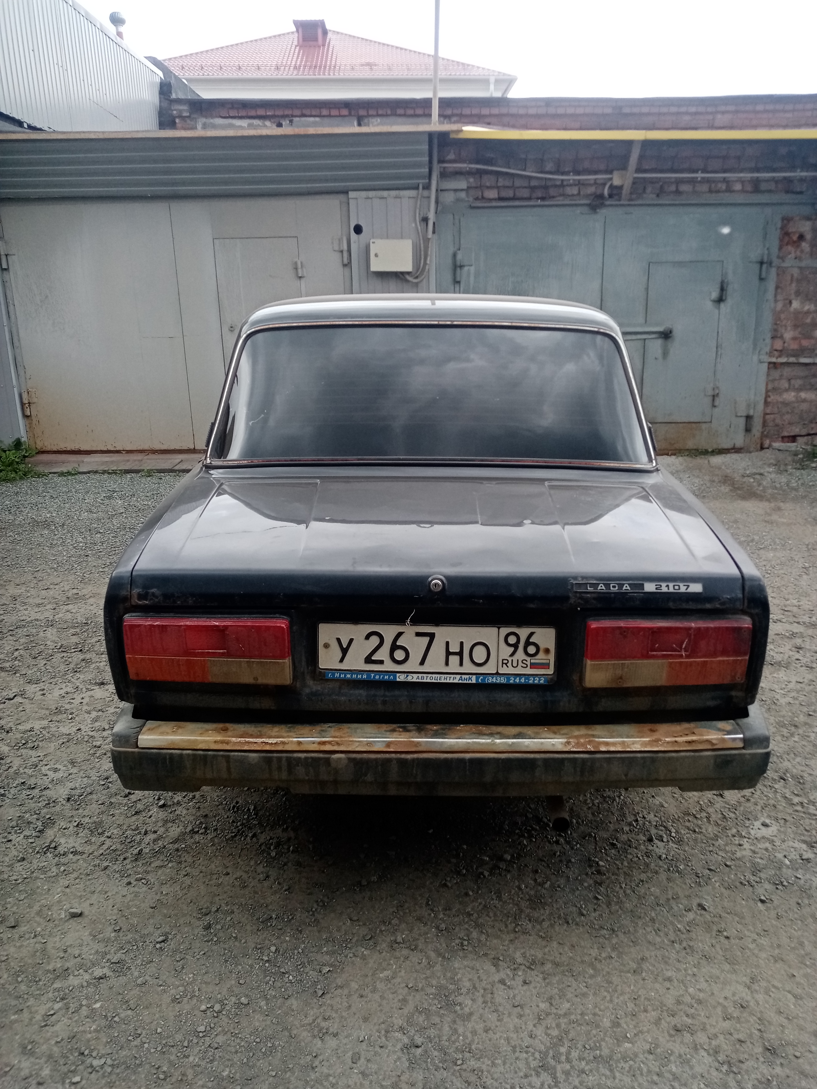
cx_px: 408
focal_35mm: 26
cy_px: 544
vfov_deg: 67.3
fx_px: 818
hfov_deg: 53.1
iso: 111
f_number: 1.8
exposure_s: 1/265
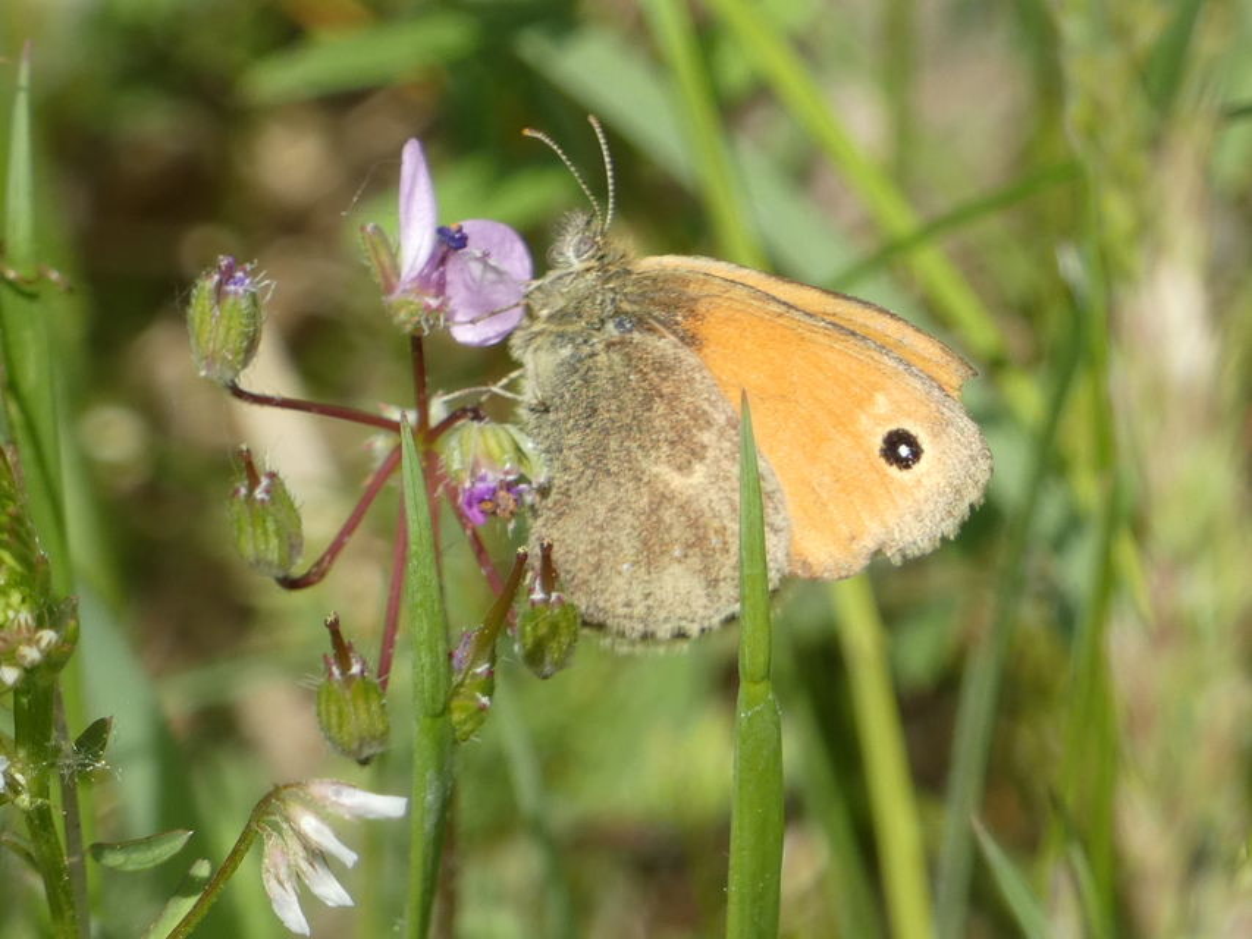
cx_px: 626
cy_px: 470
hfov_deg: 4.4
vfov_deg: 3.3
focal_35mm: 454
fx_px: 16423
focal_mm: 81.4
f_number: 5.6
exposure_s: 1/160
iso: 80
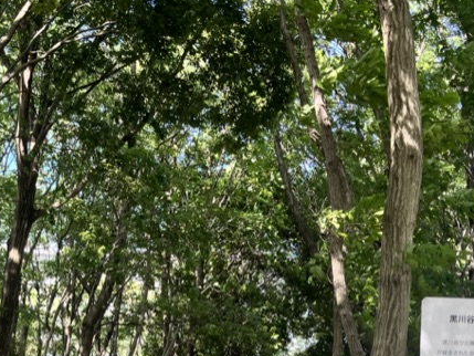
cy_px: 334
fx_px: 849
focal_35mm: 62
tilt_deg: -0.9
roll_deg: -1.2
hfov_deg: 30.9
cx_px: 146
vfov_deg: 22.9
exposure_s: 1/195
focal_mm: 5.1
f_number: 1.6
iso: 40
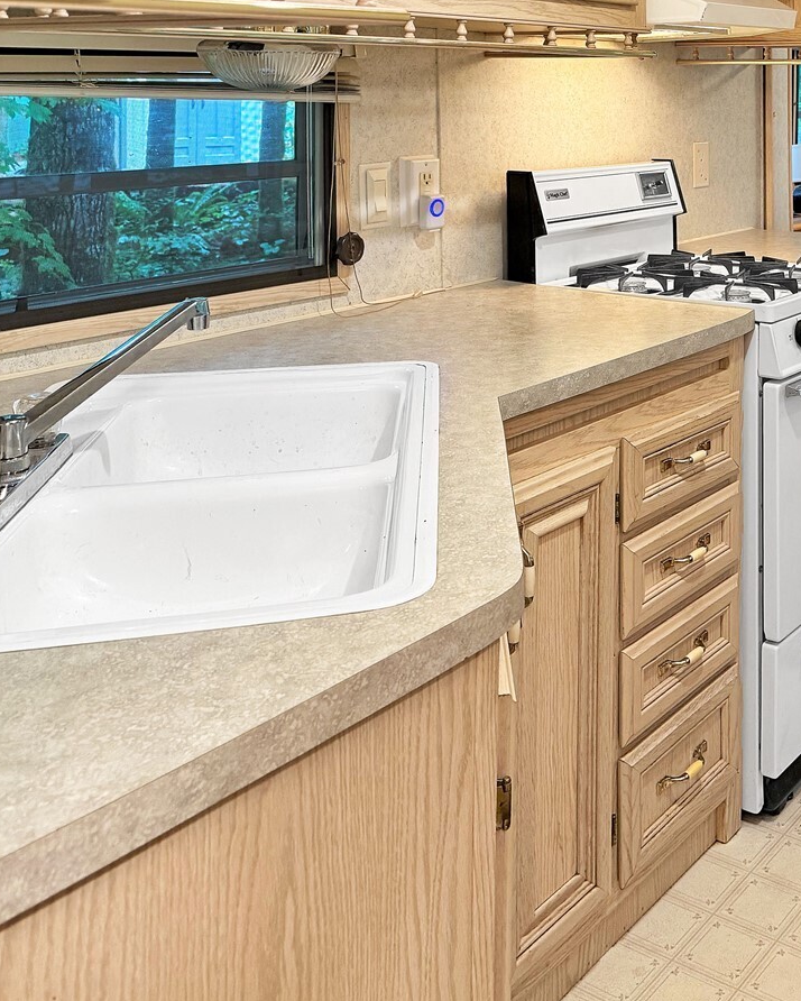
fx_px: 1244
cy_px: 439
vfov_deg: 43.7
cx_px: 780
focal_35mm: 42
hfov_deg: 33.1
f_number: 1.78
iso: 250
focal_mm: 6.76
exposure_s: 1/60
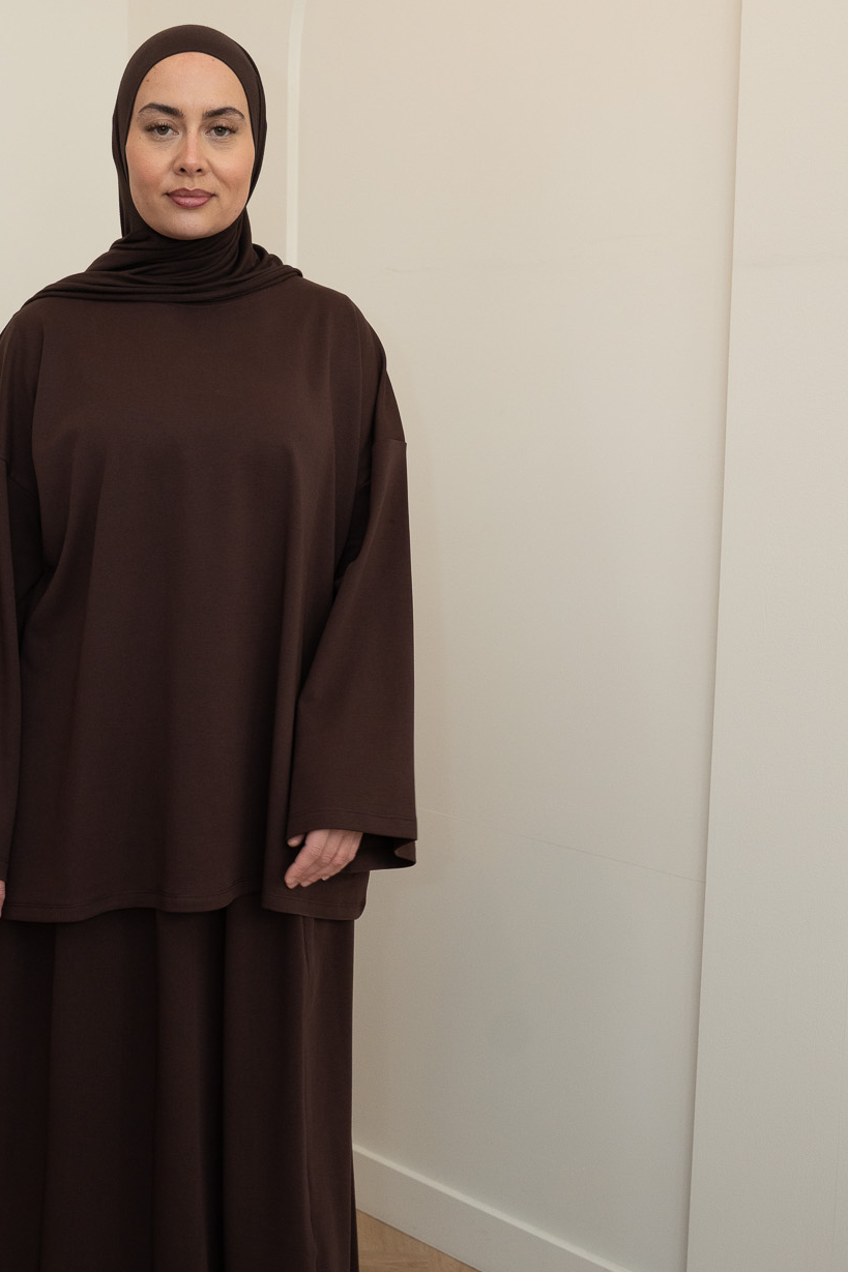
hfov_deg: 26.7
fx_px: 1767
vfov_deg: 39.6
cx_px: 222
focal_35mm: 50
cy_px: 605
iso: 1000
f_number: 4
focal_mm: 30
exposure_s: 1/250
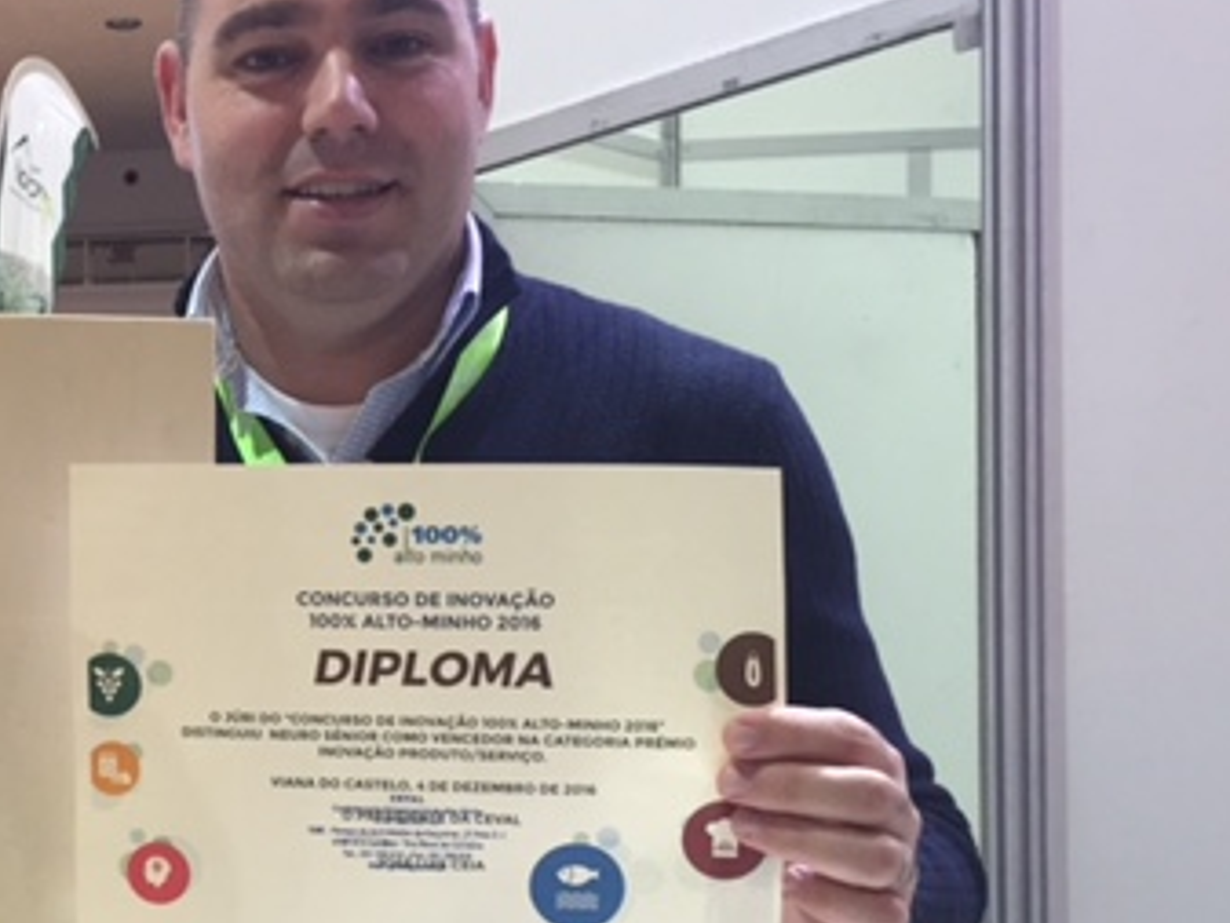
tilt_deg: +1.5
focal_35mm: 55
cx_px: 84
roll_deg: -0.8
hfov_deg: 32.8
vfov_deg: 26.4
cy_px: 646
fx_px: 1955
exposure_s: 1/33
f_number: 2.2
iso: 64
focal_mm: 4.15
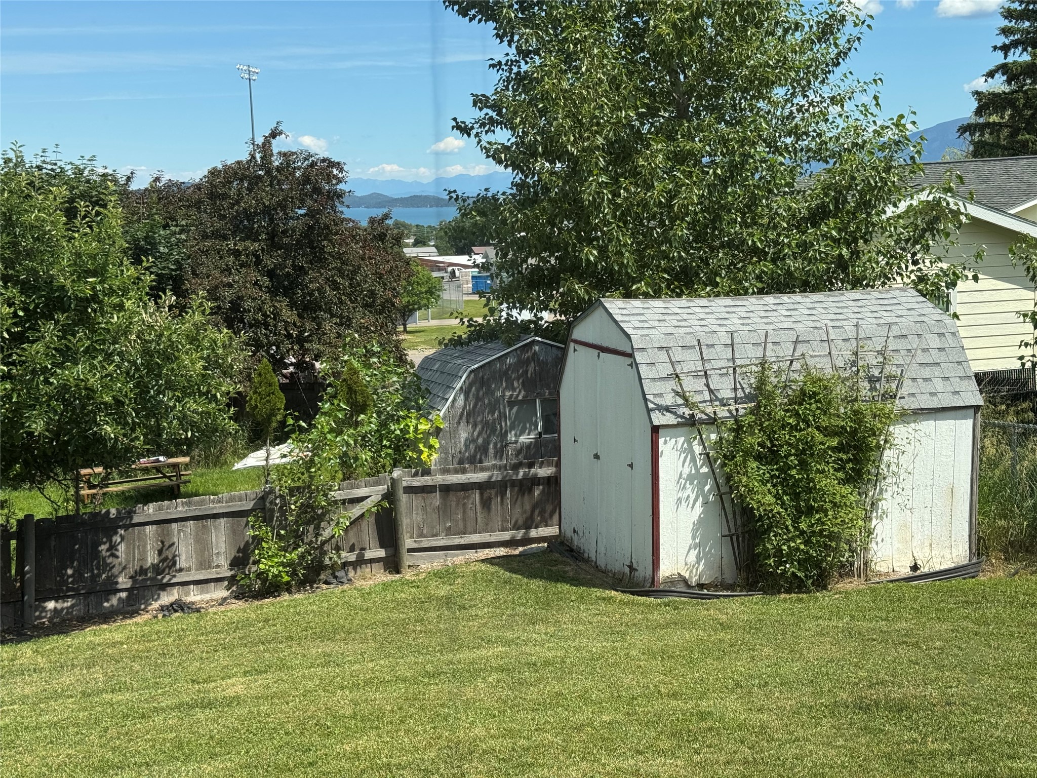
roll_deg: +1.4
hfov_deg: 39.7
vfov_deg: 30.3
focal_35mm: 48
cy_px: 389
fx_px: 1438
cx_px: 518
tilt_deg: -8.4
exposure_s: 1/2717
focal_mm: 6.76
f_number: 1.78
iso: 64
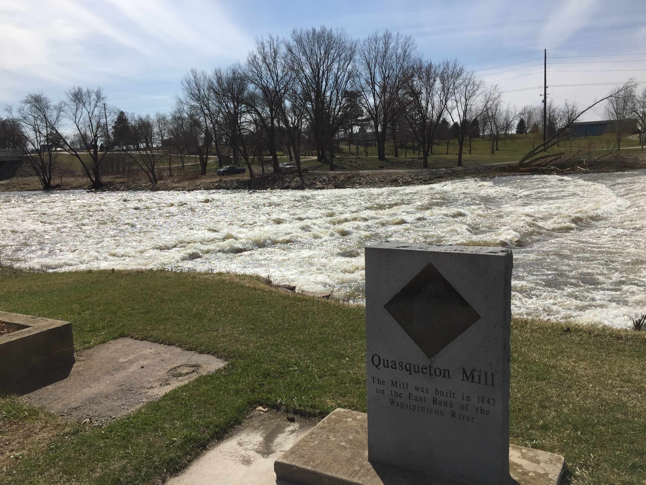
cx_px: 323
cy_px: 242
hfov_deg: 61.7
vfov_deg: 48.2
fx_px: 541
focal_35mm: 29
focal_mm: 4.15
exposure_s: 1/4405
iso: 32
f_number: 2.2
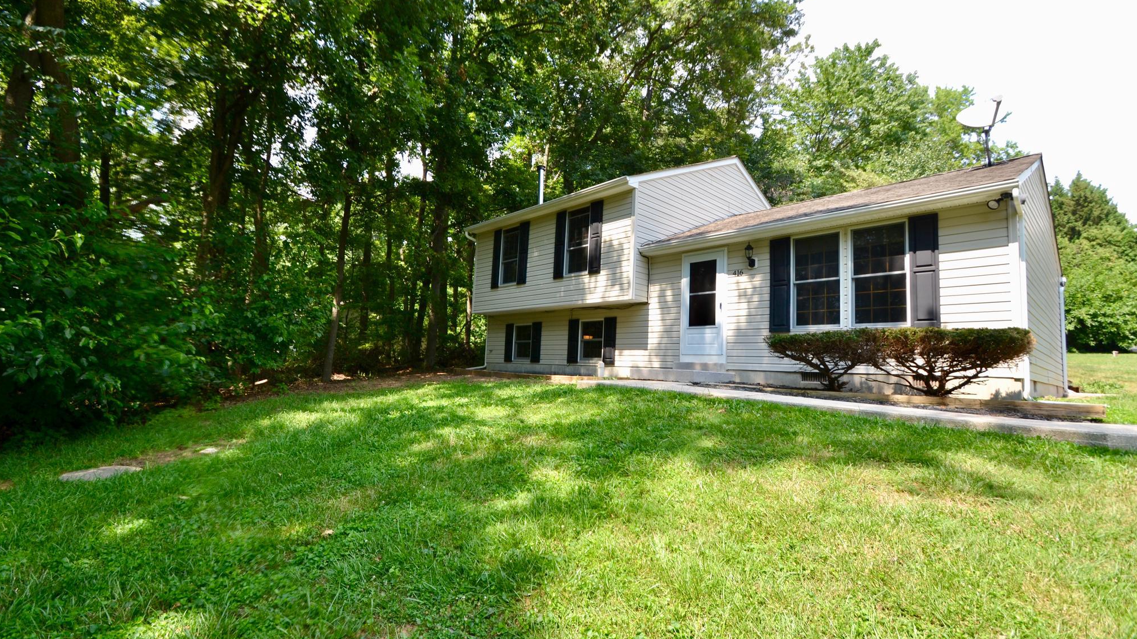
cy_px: 306
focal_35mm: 16
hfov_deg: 99.4
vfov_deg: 67.0
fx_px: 482
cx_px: 572
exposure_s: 1/160
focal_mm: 10
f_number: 6.3
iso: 100
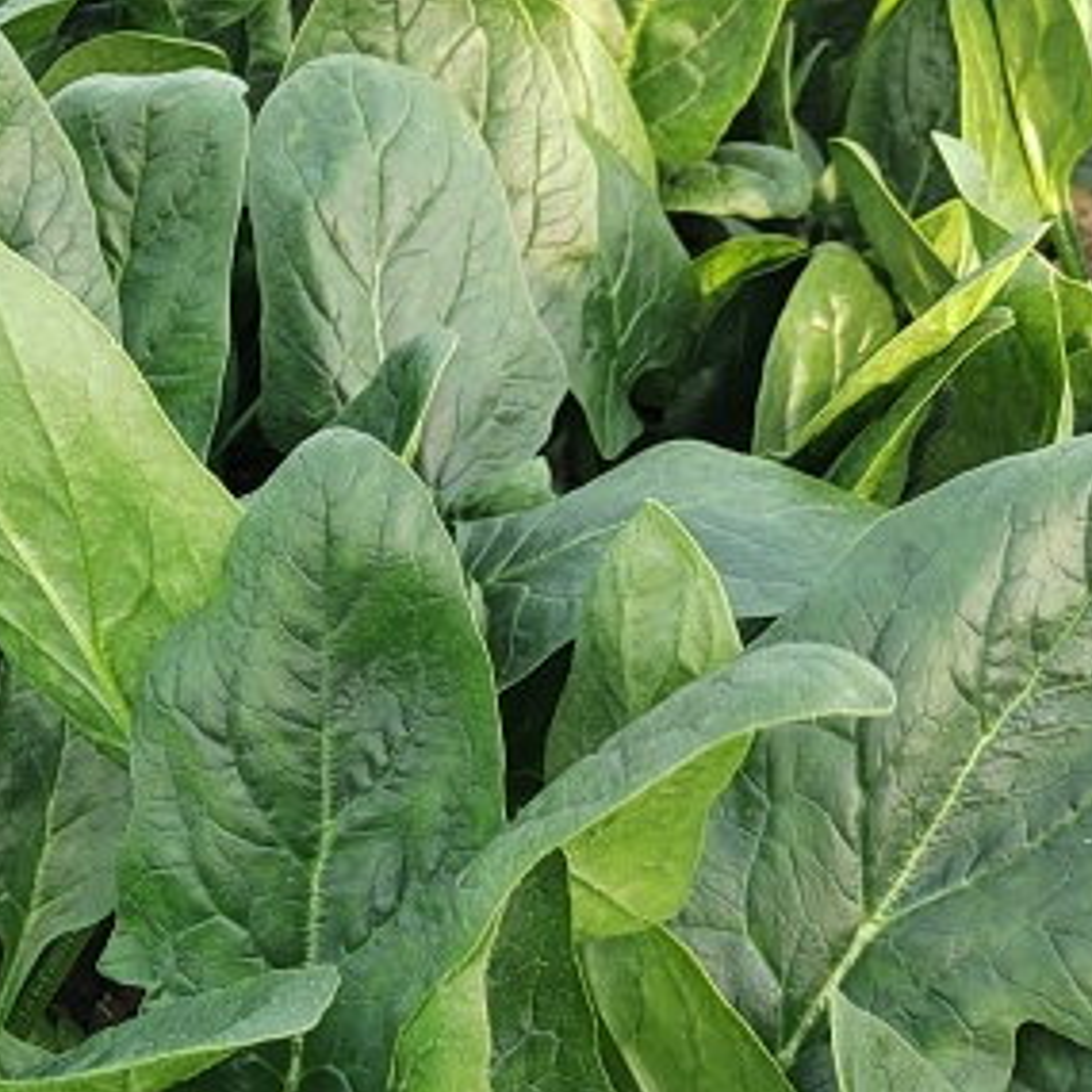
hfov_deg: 21.6
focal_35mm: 76
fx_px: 2712
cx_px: -92
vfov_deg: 22.3
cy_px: 967
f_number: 1.9
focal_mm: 5.52
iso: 147
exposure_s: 1/100
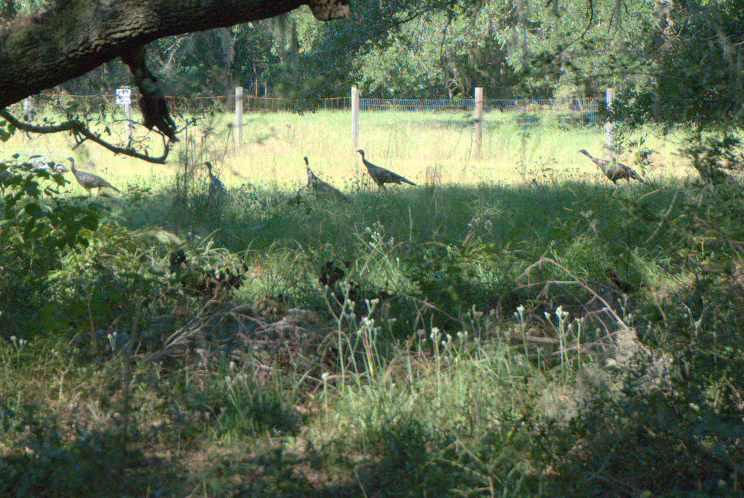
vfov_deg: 7.4
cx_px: 302
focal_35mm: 186
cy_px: 132
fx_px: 3846
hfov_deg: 11.0
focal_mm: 75
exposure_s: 1/400
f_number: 5.6
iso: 400
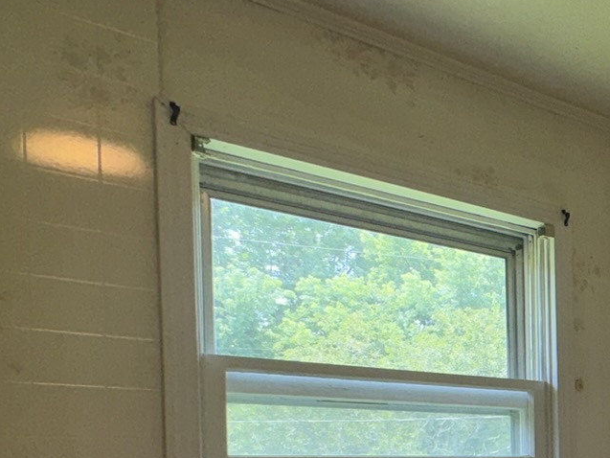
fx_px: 793
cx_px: 871
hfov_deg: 29.4
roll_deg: +0.7
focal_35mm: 45
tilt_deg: -2.0
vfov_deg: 29.5
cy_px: 484
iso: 32
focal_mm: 2.22
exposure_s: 1/140
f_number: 2.2
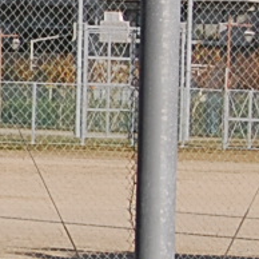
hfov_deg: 4.5
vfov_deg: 4.7
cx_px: -438
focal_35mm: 376
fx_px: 3183
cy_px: 49
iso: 200
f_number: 10
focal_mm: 38
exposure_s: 1/400
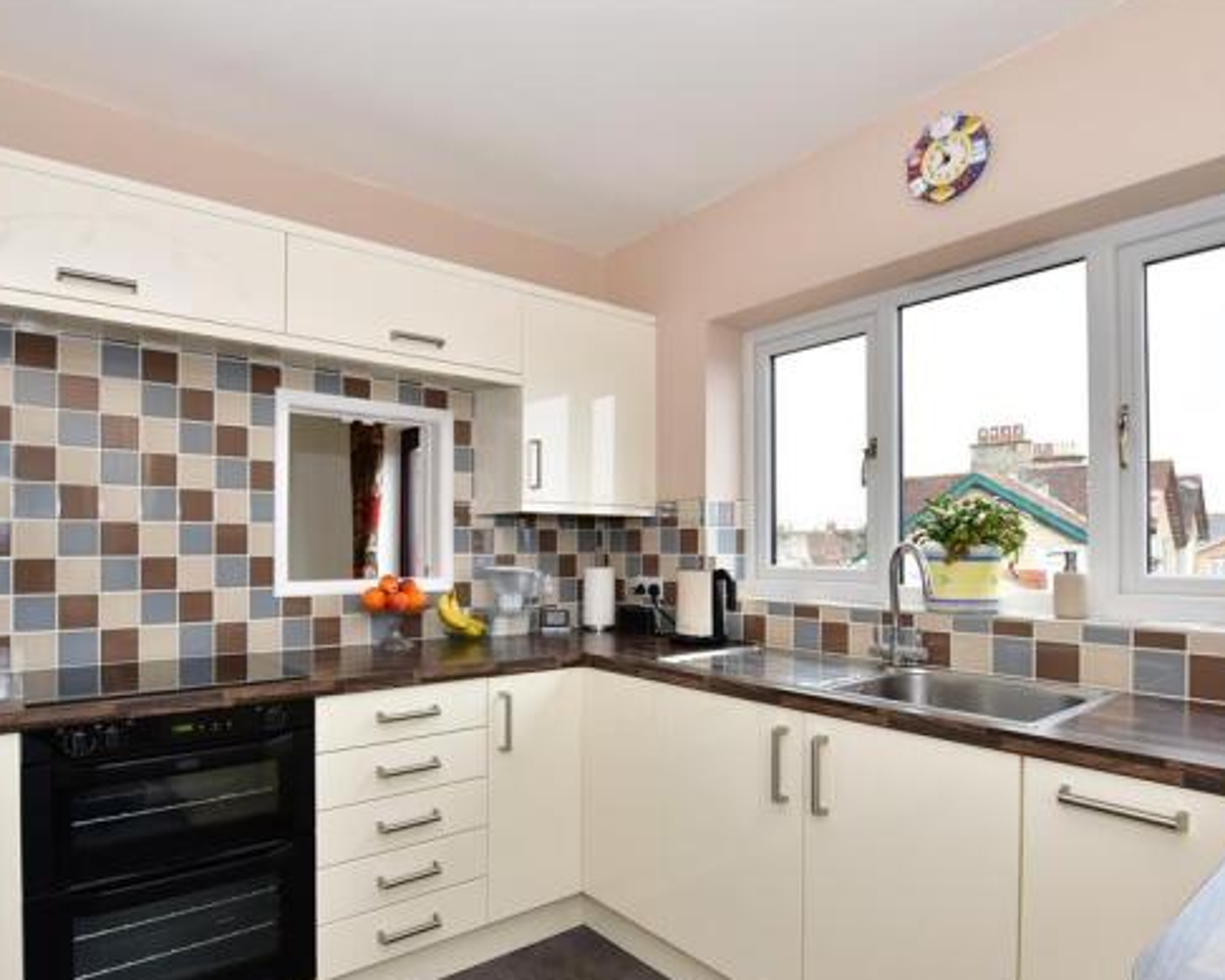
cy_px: 540
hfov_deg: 83.0
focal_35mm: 19
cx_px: 555
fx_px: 689
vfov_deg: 70.7
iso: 200
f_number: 8
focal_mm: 10
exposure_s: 1/13
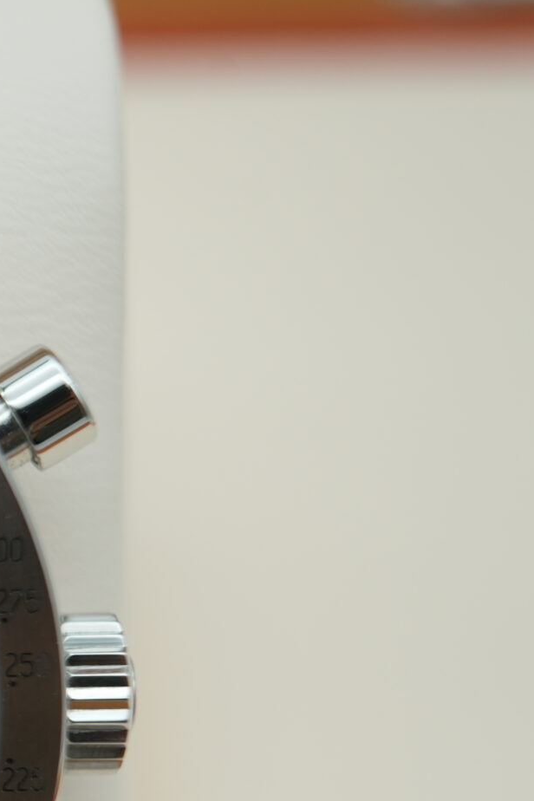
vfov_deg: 20.7
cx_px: -455
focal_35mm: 97
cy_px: 681
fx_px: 2158
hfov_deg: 12.7
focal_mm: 35
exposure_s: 1/250
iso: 400
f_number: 5
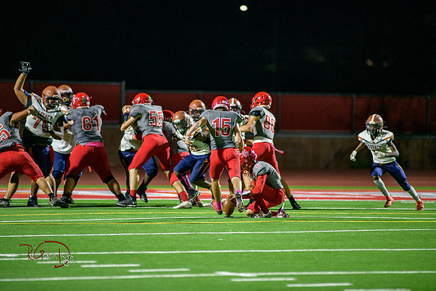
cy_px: 146
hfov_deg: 6.9
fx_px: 3634
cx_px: 218
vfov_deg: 4.6
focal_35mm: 300
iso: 2000
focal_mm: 300
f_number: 2.8
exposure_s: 1/500
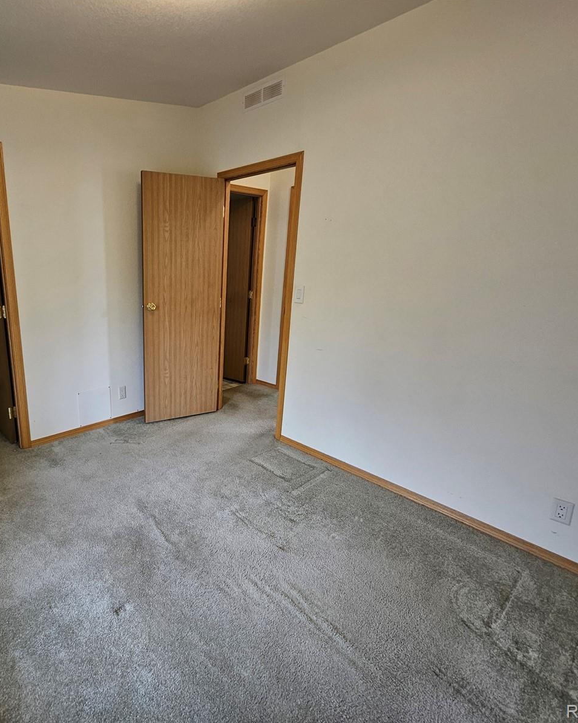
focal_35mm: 17
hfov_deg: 73.9
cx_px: 180
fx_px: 364
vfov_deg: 89.6
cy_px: 361
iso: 100
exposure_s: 1/60
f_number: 2.2
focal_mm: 1.74
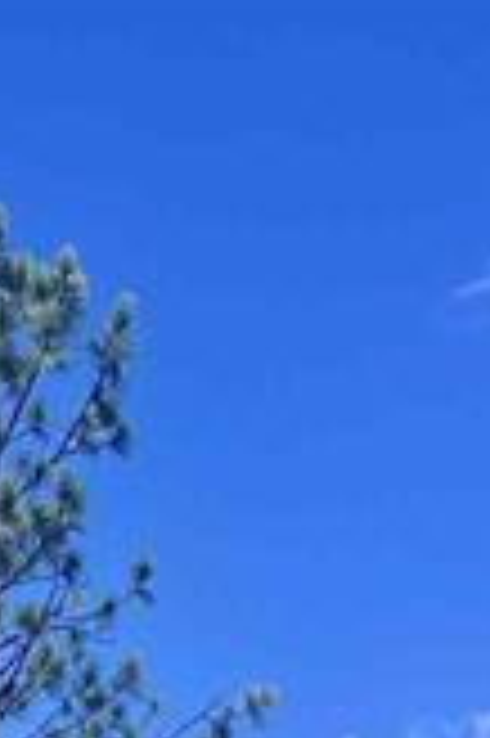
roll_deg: +0.0
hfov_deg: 10.1
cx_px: -418
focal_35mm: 127
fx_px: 2598
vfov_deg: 12.8
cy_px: 1714
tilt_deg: +1.0
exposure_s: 1/1751
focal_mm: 5.7
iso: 50
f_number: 1.5
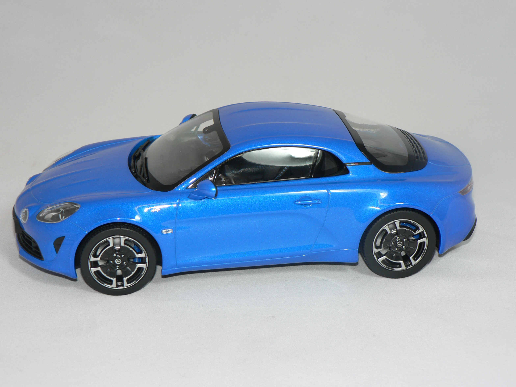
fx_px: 1043
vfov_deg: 21.0
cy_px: 194
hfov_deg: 27.8
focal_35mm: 70
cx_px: 258
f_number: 3.2
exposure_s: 1/60
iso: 80
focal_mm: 11.6
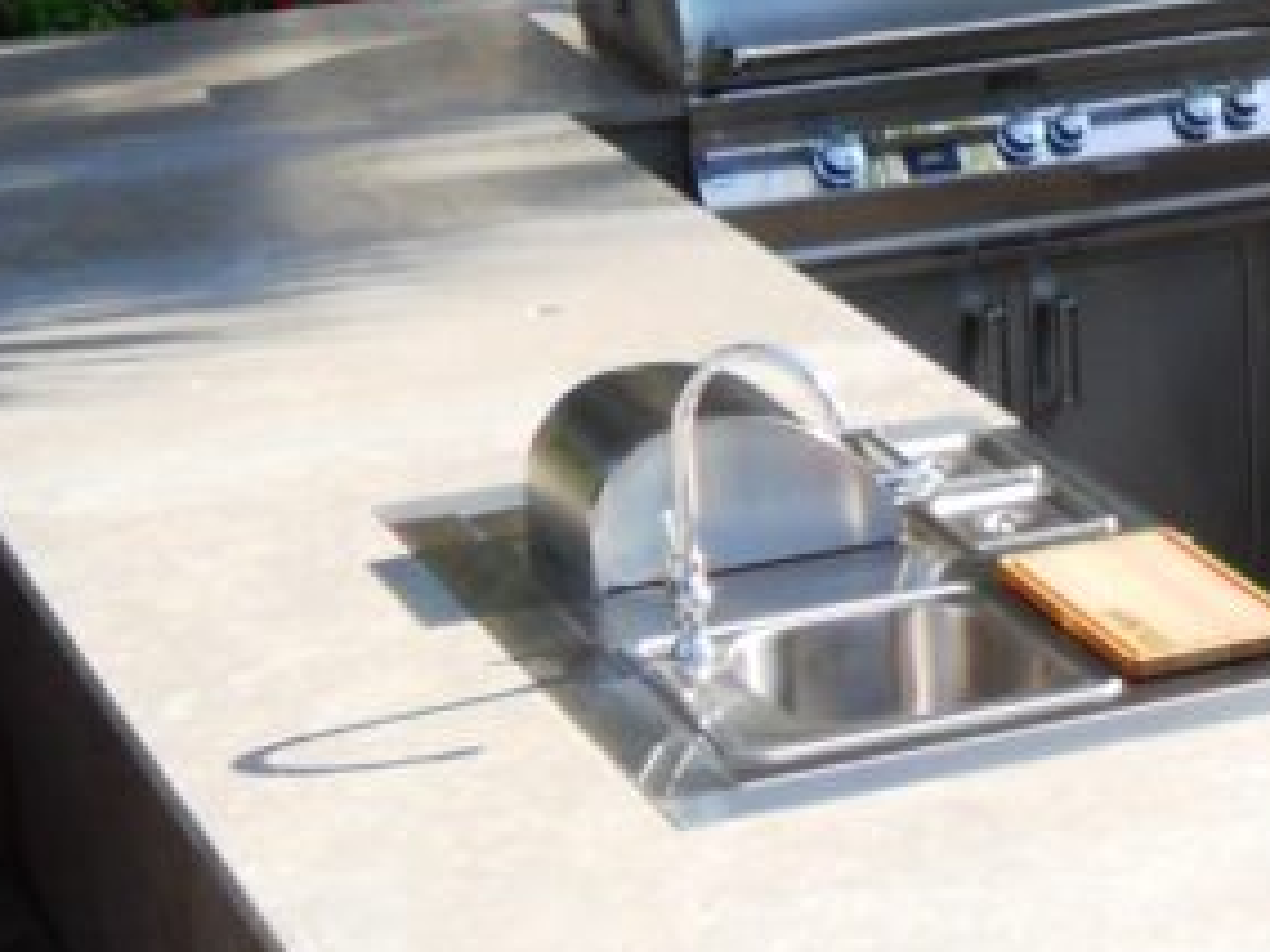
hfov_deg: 14.0
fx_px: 4623
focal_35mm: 126
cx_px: 2267
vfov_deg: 11.4
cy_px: -384
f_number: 3
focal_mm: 6.3
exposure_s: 1/350
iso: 80
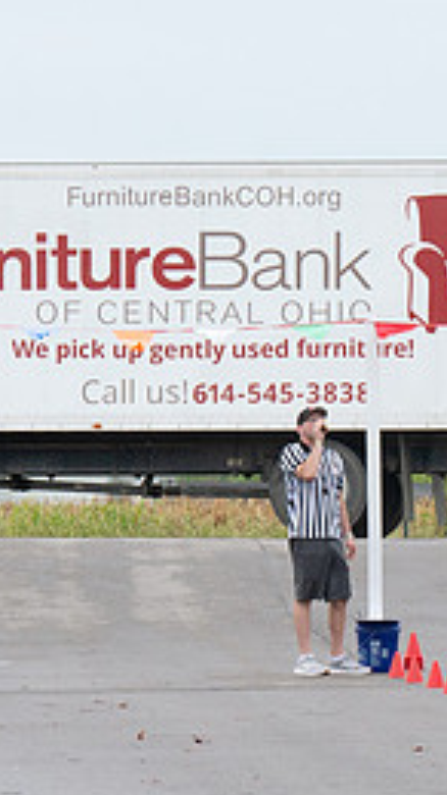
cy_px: 448
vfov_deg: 4.1
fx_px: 11119
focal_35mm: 527
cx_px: 737
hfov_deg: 2.3
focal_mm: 155
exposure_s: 1/250
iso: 640
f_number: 10
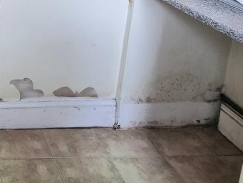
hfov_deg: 35.5
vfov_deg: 27.3
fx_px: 274
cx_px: -60
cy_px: -82
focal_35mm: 39
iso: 200
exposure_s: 1/50
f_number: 2.2
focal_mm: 2.2
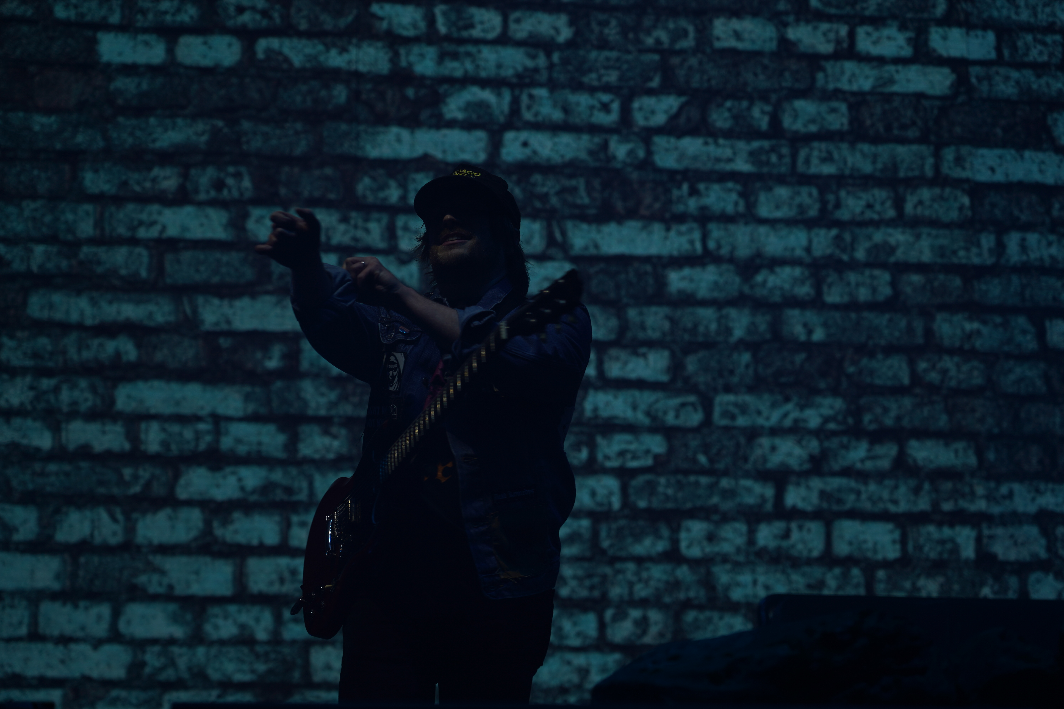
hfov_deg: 19.5
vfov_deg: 13.0
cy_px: 354
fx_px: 3103
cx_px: 532
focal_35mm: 105
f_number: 4.5
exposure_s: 1/160
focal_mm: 105
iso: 100
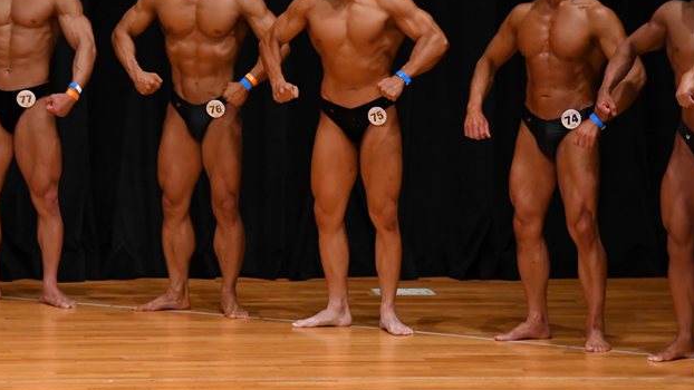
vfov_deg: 3.5
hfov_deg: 6.1
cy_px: 111
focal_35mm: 352
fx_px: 6478
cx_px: 266
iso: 3200
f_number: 5.6
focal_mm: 180
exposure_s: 1/400
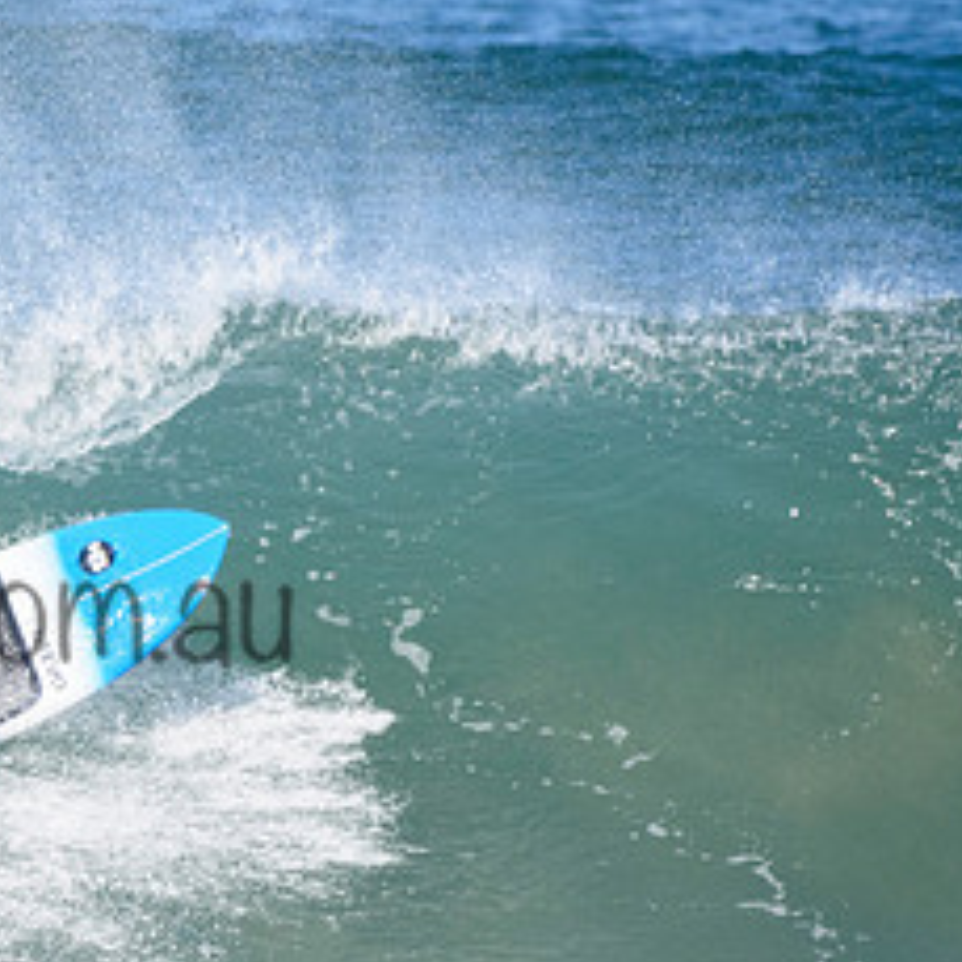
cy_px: 565
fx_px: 50715
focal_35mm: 1613
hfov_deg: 1.1
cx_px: -151
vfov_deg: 1.1
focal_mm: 500
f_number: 5.6
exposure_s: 1/4000
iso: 900
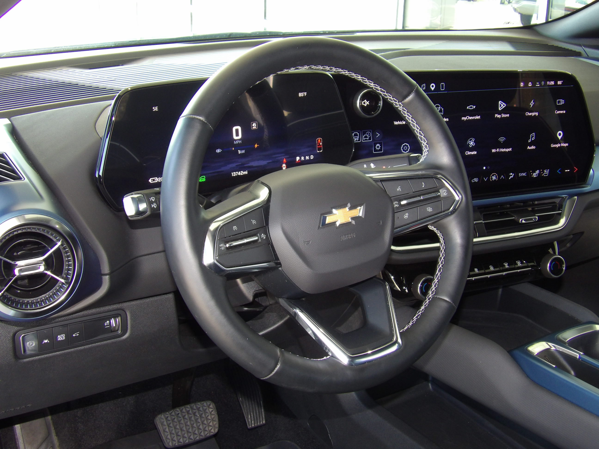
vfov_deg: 31.5
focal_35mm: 46
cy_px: 224
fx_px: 796
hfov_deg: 41.2
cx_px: 300
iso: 200
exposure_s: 1/31
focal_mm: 8.2
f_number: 3.8
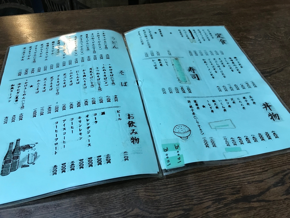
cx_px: 145
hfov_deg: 63.4
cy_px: 109
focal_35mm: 28
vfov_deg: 49.7
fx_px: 235
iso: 40
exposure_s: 1/20
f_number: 1.8
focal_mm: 3.99
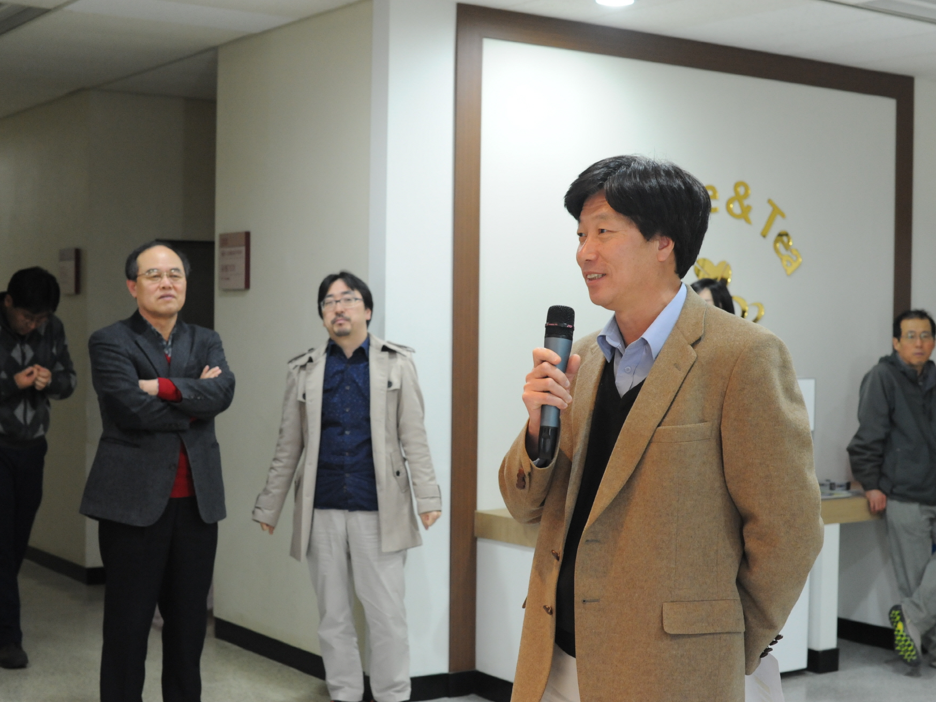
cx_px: 504
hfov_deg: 34.9
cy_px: 353
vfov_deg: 26.6
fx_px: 1487
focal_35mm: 55
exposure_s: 1/50
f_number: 6.3
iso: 3200
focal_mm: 50
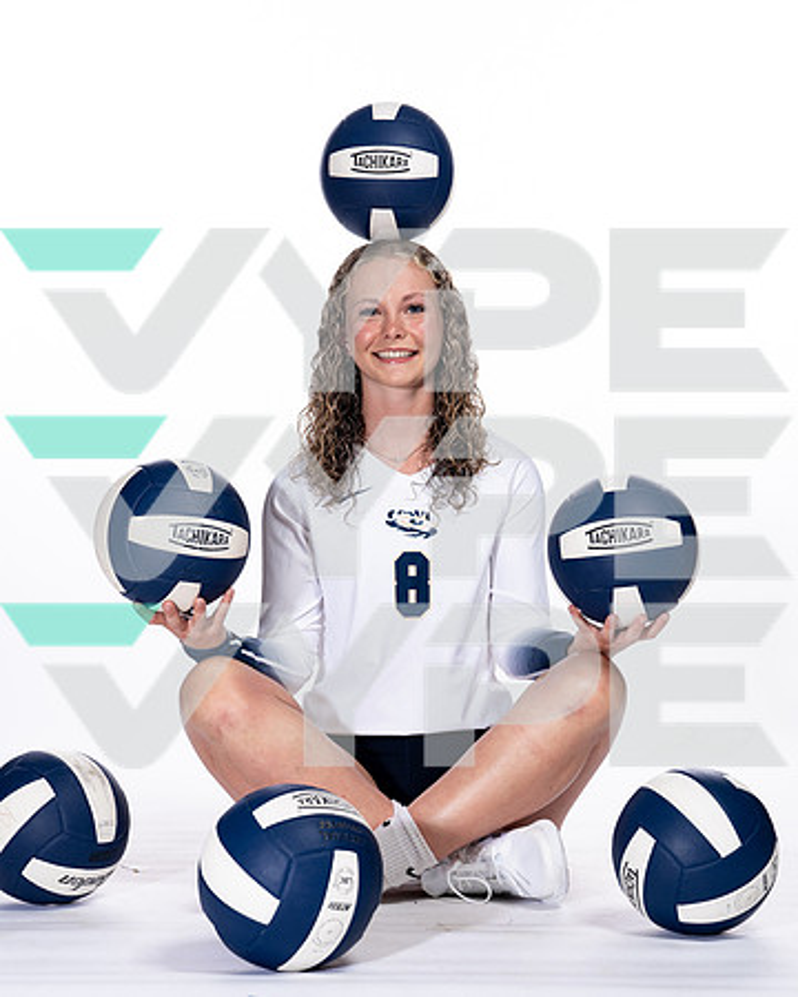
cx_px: 425
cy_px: 506
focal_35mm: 71
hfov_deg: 21.6
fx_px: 2093
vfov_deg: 26.8
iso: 100
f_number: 5.6
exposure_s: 1/250
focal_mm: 49
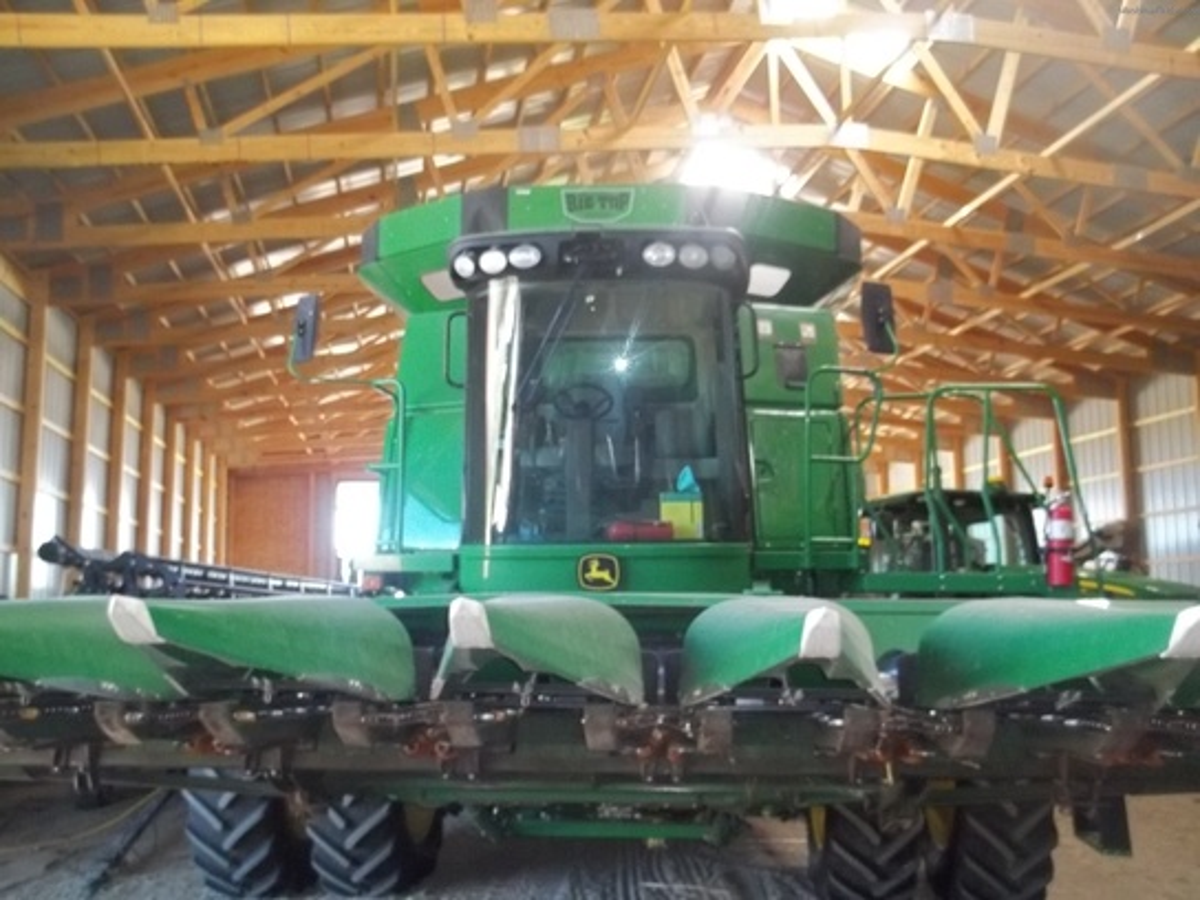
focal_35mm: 33
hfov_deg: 55.4
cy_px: 450
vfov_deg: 42.9
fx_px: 1144
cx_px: 600
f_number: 3.3
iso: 320
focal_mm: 5.9
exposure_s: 1/60
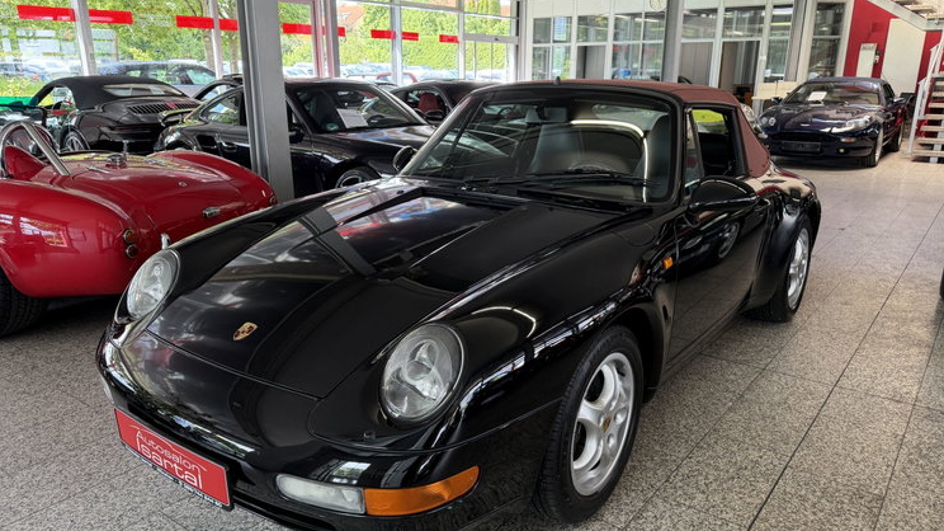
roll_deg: +0.2
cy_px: 290
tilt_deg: -17.8
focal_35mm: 27
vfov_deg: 42.8
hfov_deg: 69.9
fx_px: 676
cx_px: 469
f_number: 1.78
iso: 160
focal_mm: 6.76
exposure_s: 1/100
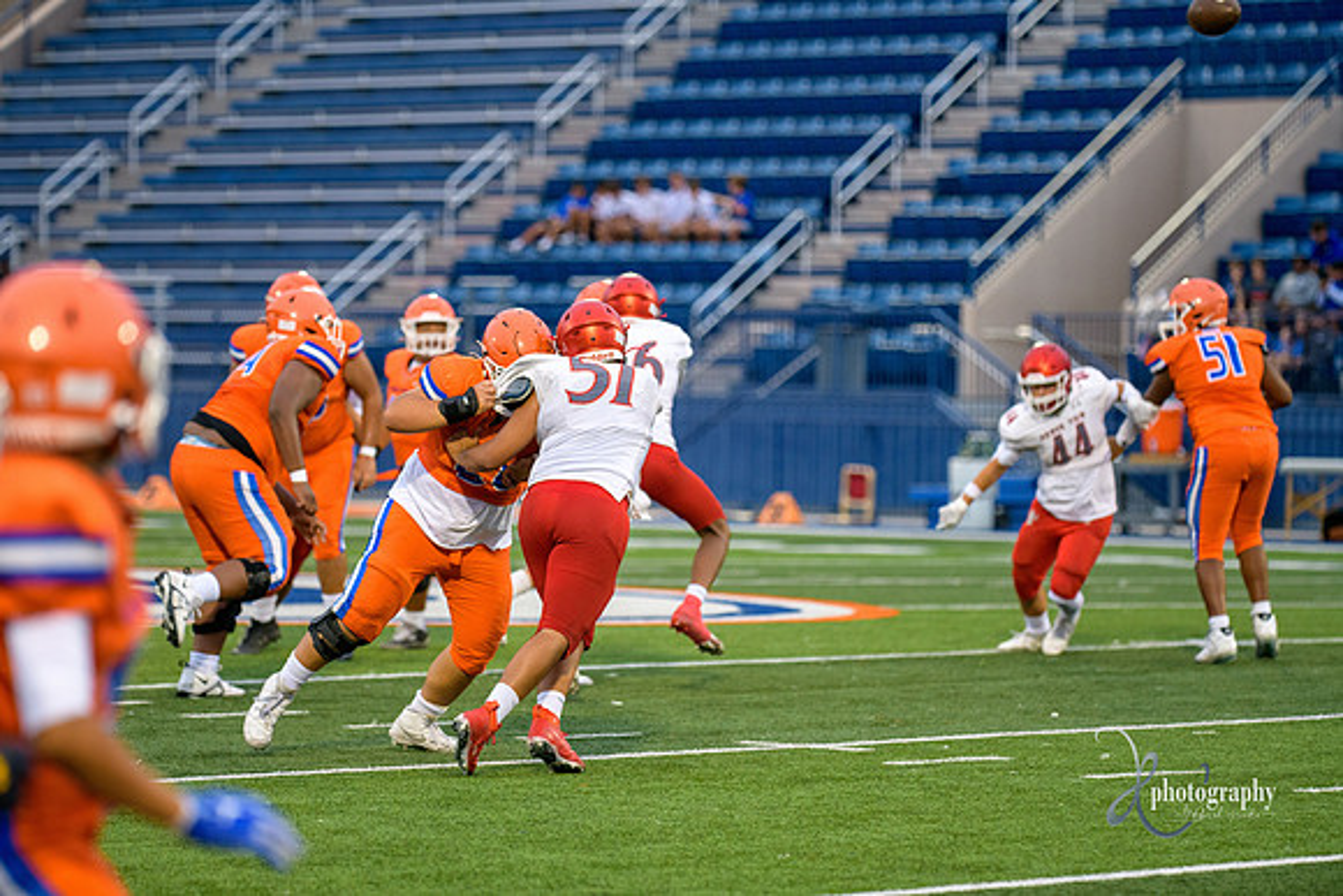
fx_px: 6343
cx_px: 672
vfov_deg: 8.1
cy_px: 448
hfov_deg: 12.1
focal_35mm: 170
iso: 1600
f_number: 2.8
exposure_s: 1/1000
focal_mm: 170
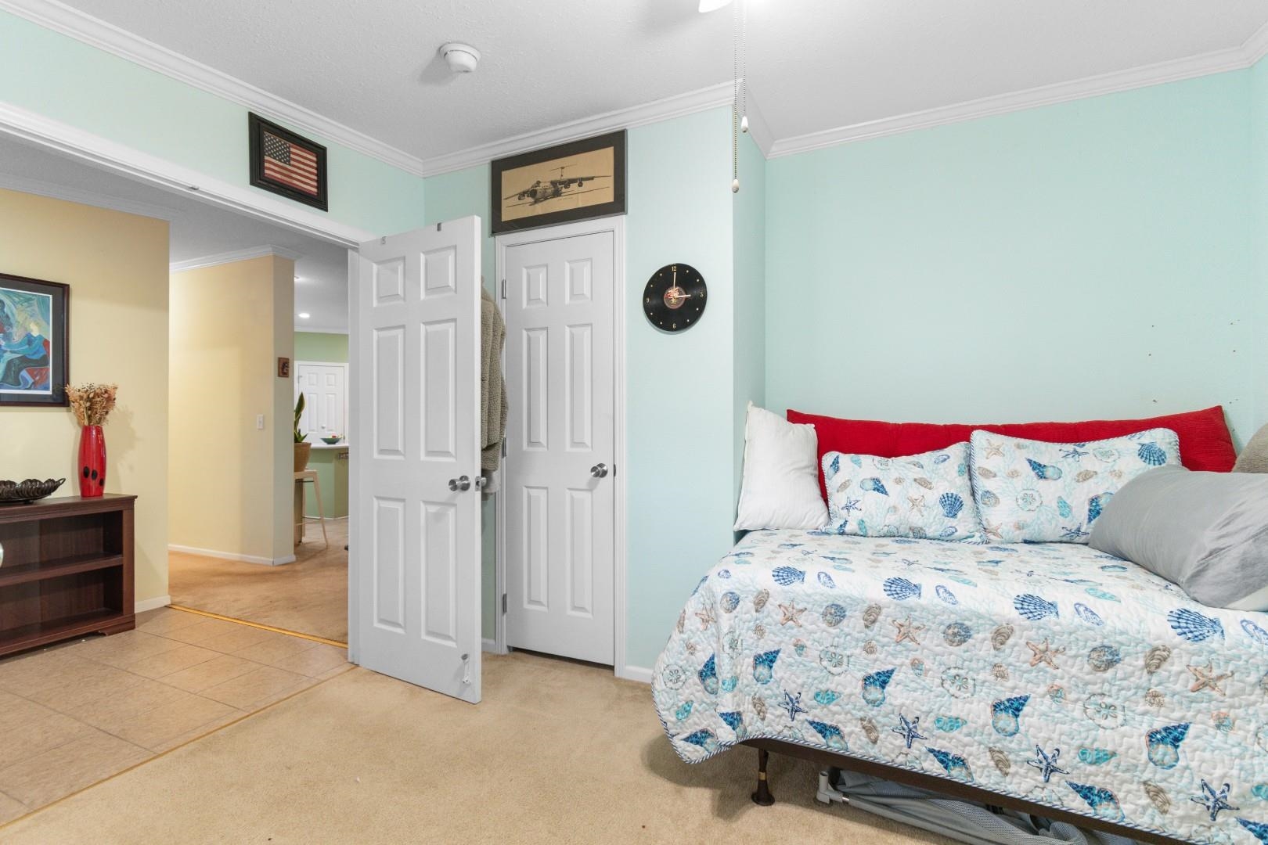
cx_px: 634
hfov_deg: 100.4
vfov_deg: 77.3
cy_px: 422
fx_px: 528
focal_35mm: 15
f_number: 4.5
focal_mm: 10
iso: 100
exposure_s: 1/6
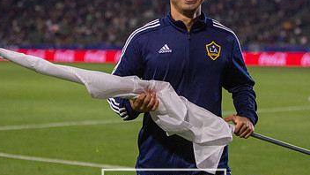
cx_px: 164
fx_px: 995
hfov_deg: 17.7
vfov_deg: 10.0
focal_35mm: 121
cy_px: 48
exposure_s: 1/2500
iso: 1600
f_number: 2.8
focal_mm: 70
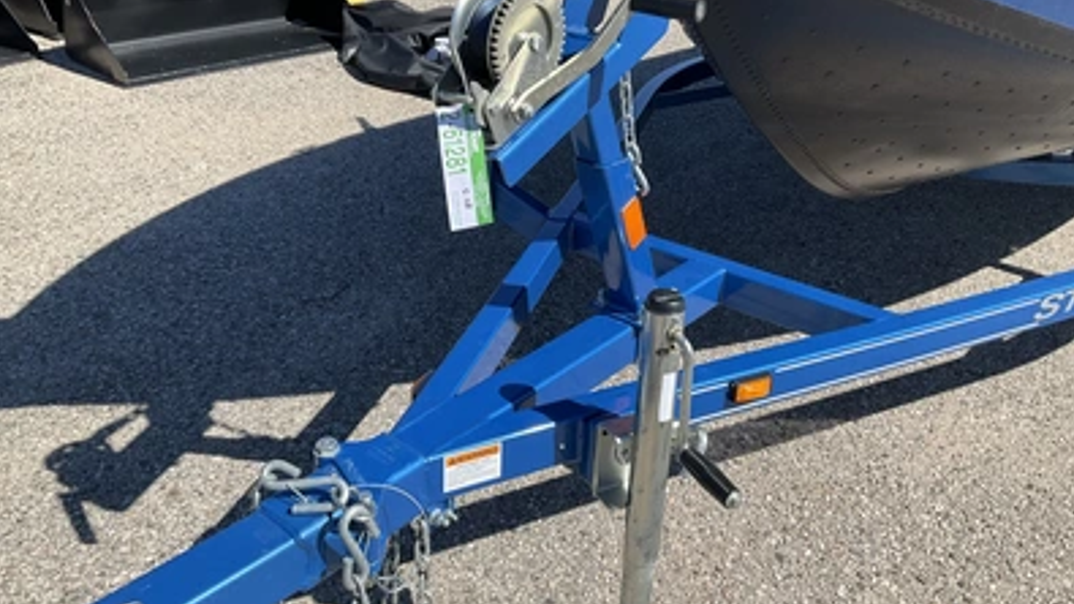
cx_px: 533
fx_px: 911
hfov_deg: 61.0
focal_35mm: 32
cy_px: 250
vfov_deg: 36.6
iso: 25
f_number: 1.8
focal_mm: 3
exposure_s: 1/1377
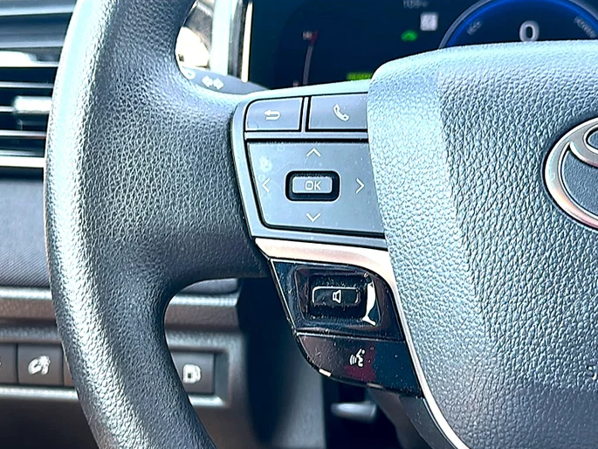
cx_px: 302
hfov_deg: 41.2
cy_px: 228
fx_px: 795
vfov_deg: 31.5
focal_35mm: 46
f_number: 1.78
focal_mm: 6.86
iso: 50
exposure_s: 1/84
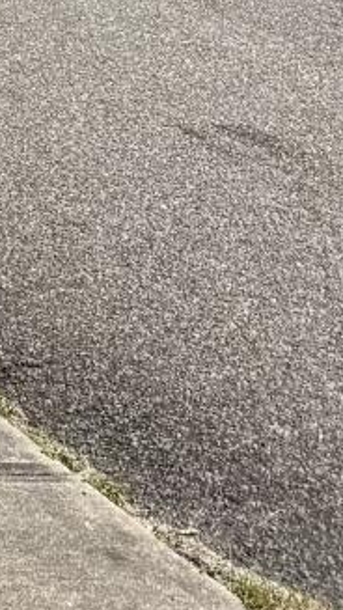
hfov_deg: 6.4
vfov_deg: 12.0
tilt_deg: +3.3
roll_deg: +0.0
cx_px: -925
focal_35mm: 160
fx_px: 2586
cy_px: -591
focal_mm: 6.76
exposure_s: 1/3247
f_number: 1.78
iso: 80
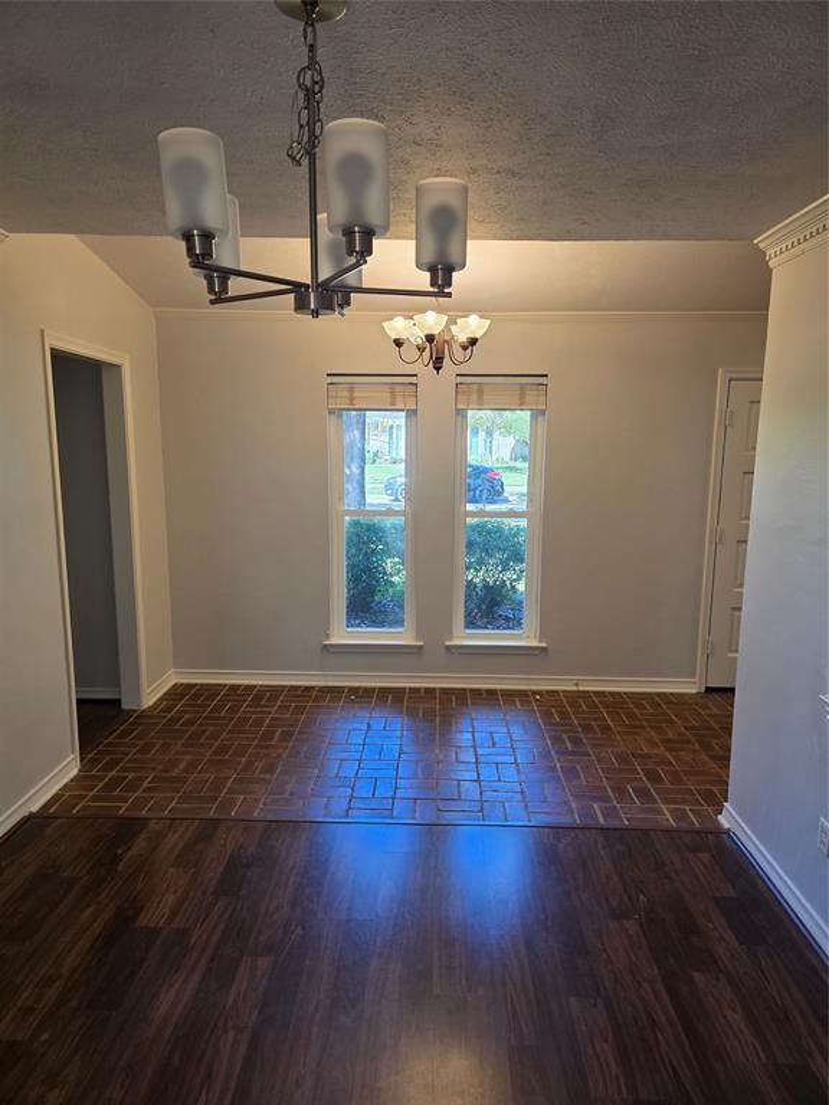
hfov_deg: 58.9
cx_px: 414
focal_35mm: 23
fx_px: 734
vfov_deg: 73.9
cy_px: 552
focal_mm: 6.3
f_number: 1.7
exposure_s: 1/120
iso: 160
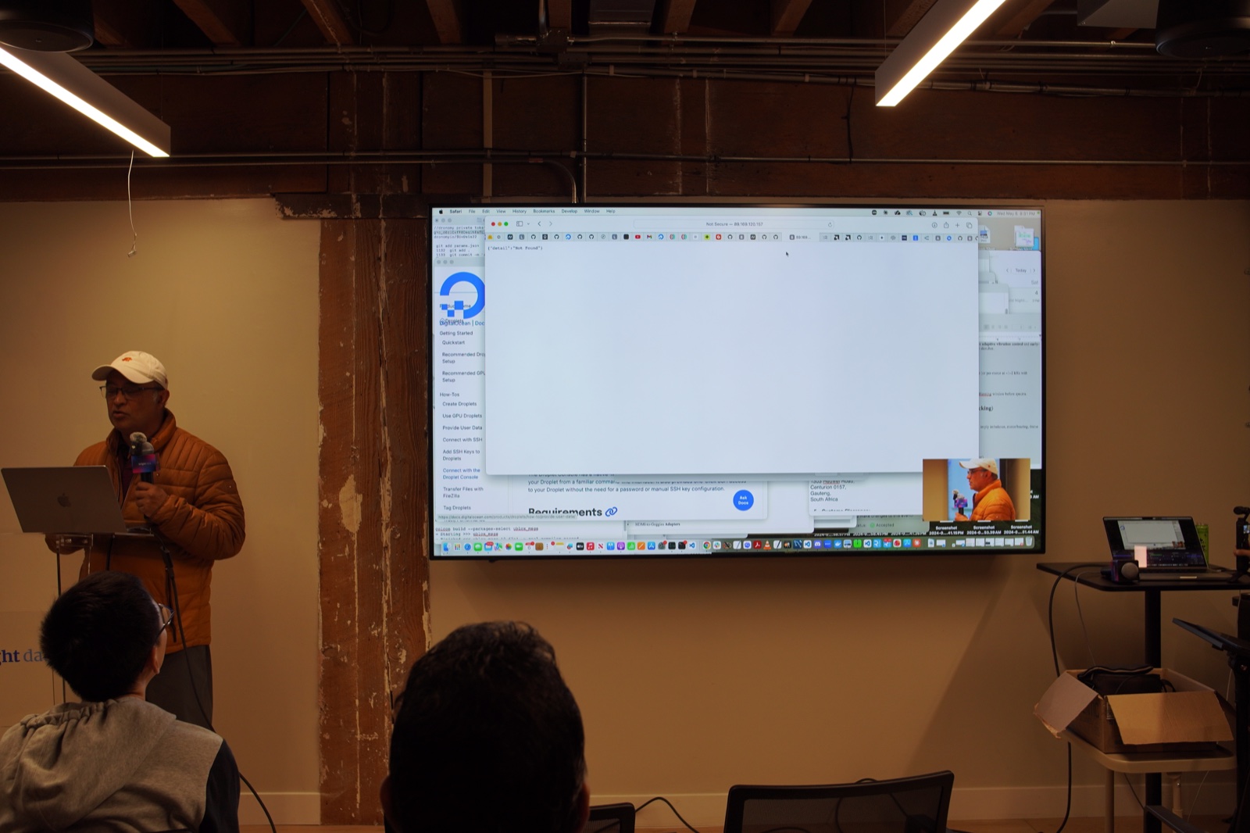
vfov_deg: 38.3
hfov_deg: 55.1
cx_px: 625
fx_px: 1198
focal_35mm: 34
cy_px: 416
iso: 125
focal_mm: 23
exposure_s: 1/60
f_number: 4
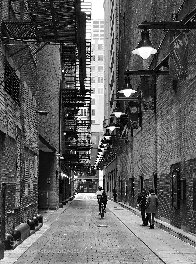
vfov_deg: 63.6
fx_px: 213
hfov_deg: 49.5
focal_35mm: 28
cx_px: 98
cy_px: 132
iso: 50
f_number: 1.8
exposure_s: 1/120
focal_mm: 3.99
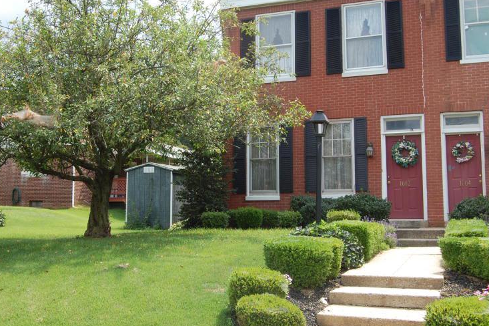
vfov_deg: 28.0
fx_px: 652
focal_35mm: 48
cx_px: 217
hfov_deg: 41.1
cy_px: 156
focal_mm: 26
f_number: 7.1
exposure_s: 1/200
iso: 200
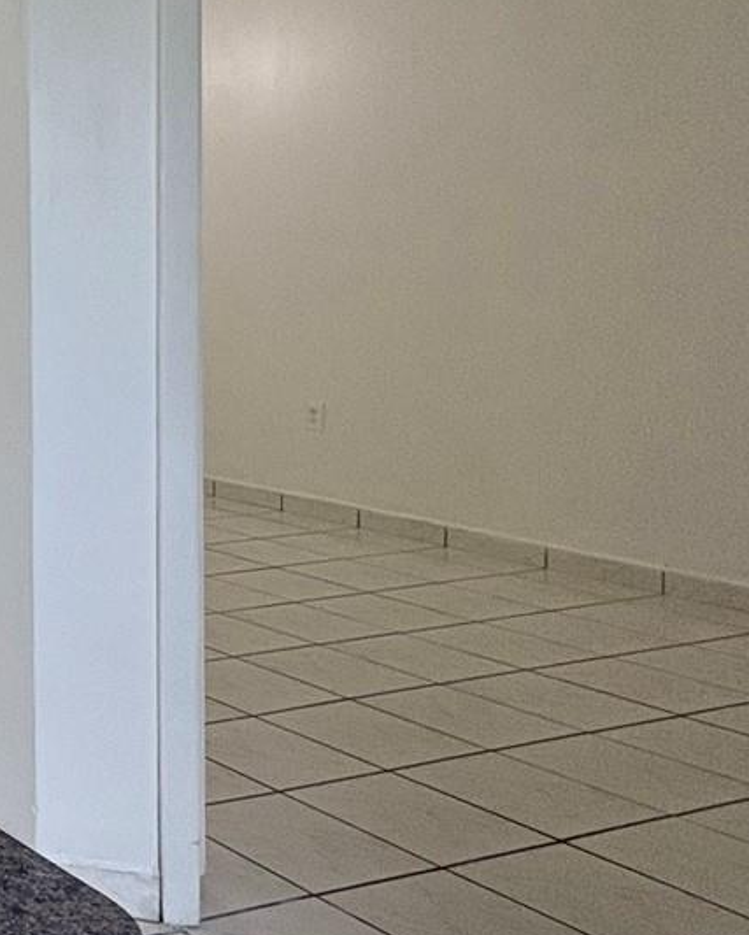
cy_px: 300
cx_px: -570
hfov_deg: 22.6
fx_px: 1135
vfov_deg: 44.0
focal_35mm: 41
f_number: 2.2
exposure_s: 1/120
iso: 200
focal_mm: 2.22
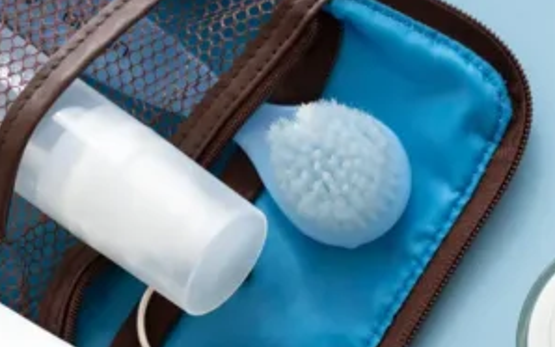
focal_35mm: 140
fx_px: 2117
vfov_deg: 9.0
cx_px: 754
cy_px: 609
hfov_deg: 14.2
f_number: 6.3
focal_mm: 40
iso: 160
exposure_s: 1/160
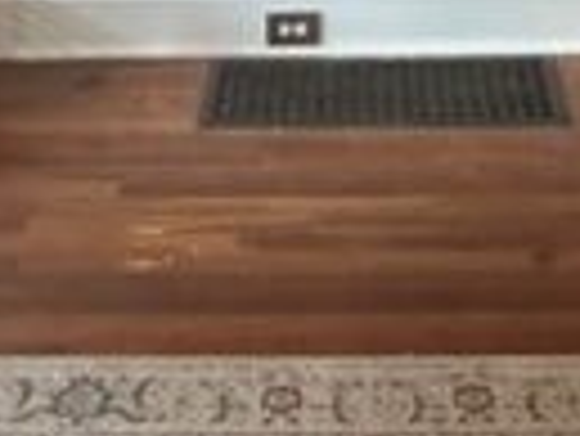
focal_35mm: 87
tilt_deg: -12.3
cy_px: -351
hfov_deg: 22.4
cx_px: 378
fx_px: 1459
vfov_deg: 14.8
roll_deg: -0.4
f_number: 2.2
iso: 400
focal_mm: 2.22
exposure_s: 1/60
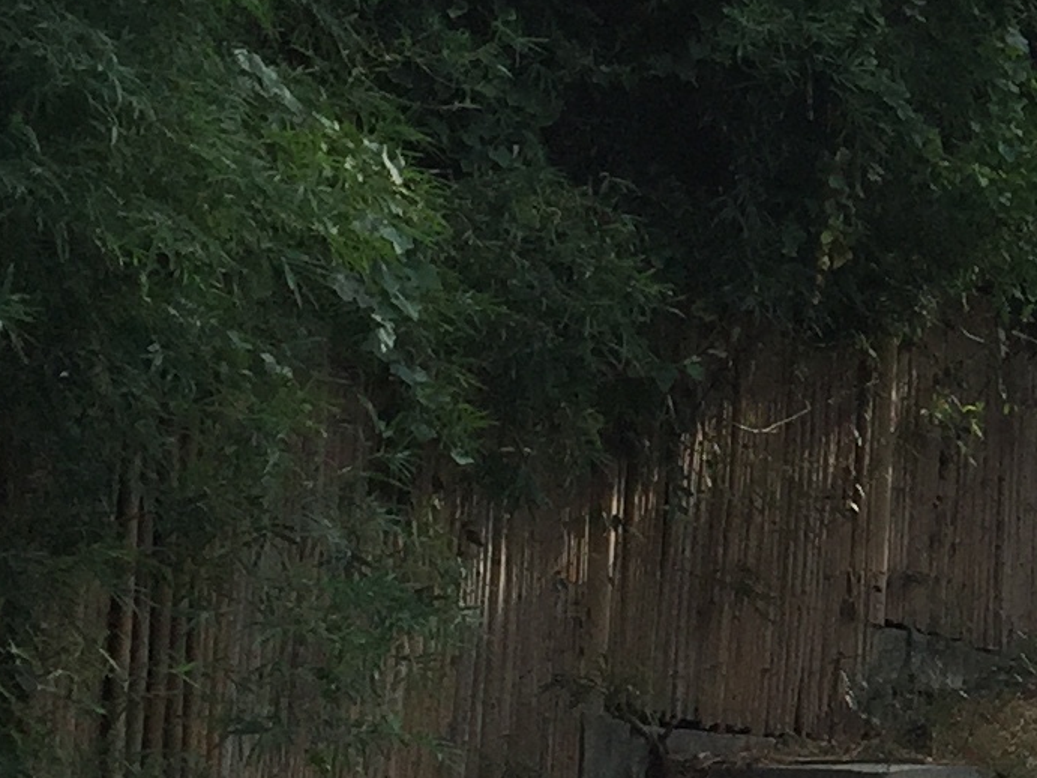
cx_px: 1975
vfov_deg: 10.8
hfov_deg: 12.8
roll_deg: -0.4
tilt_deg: +7.7
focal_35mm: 137
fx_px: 4103
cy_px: 437
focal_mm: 4.15
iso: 32
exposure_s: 1/1163
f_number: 2.2
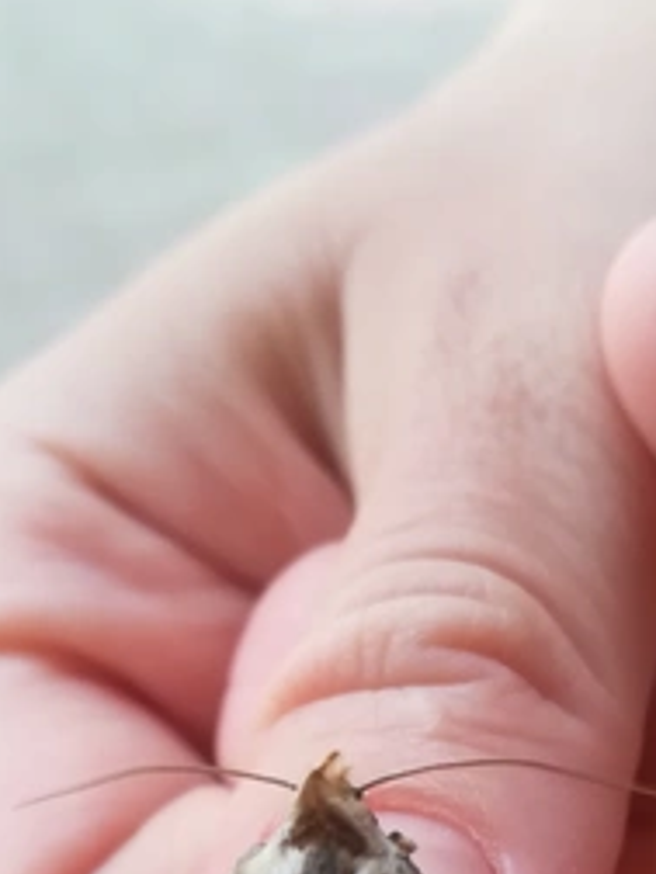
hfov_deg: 22.2
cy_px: 950
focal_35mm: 66
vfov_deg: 27.1
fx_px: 1668
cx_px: 437
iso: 64
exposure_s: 1/100
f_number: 2.2
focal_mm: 3.83
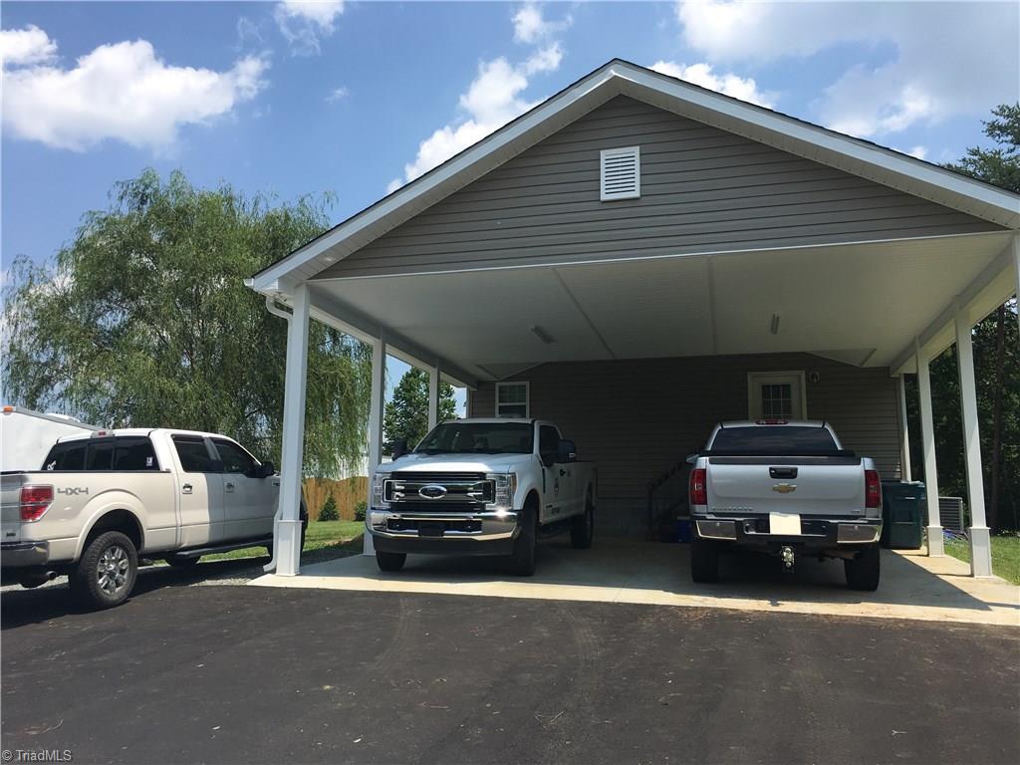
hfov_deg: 61.7
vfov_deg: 48.2
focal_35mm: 29
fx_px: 855
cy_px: 382
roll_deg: -0.8
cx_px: 510
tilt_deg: +10.3
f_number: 2.2
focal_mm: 4.15
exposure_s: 1/1709
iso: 25
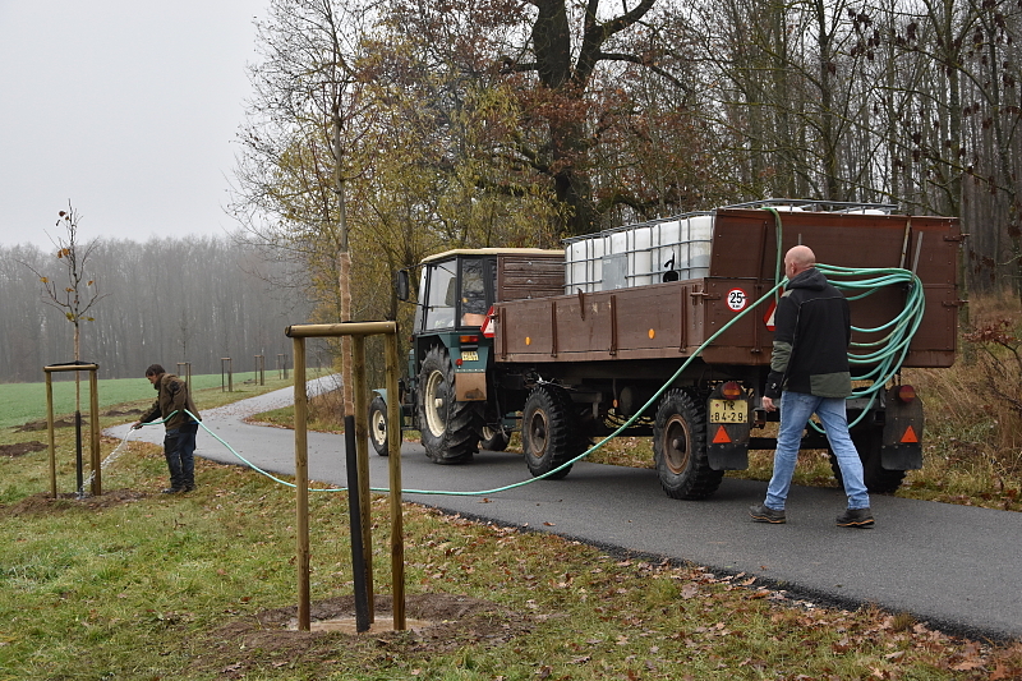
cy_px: 340
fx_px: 1703
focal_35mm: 60
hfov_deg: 33.4
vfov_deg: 22.6
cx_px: 511
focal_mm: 40
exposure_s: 1/500
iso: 1000
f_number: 4.5
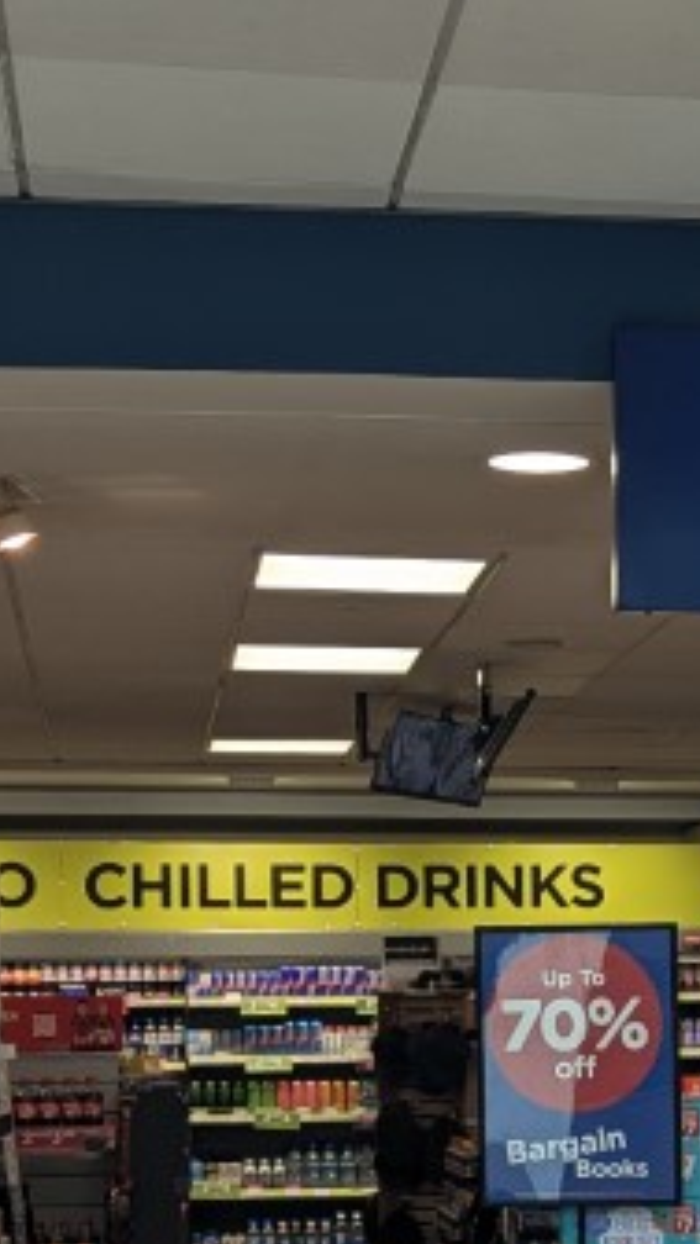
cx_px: 831
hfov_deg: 12.7
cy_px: 1011
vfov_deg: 22.6
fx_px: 3069
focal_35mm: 93
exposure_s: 1/119
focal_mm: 6.81
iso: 45
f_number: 1.85
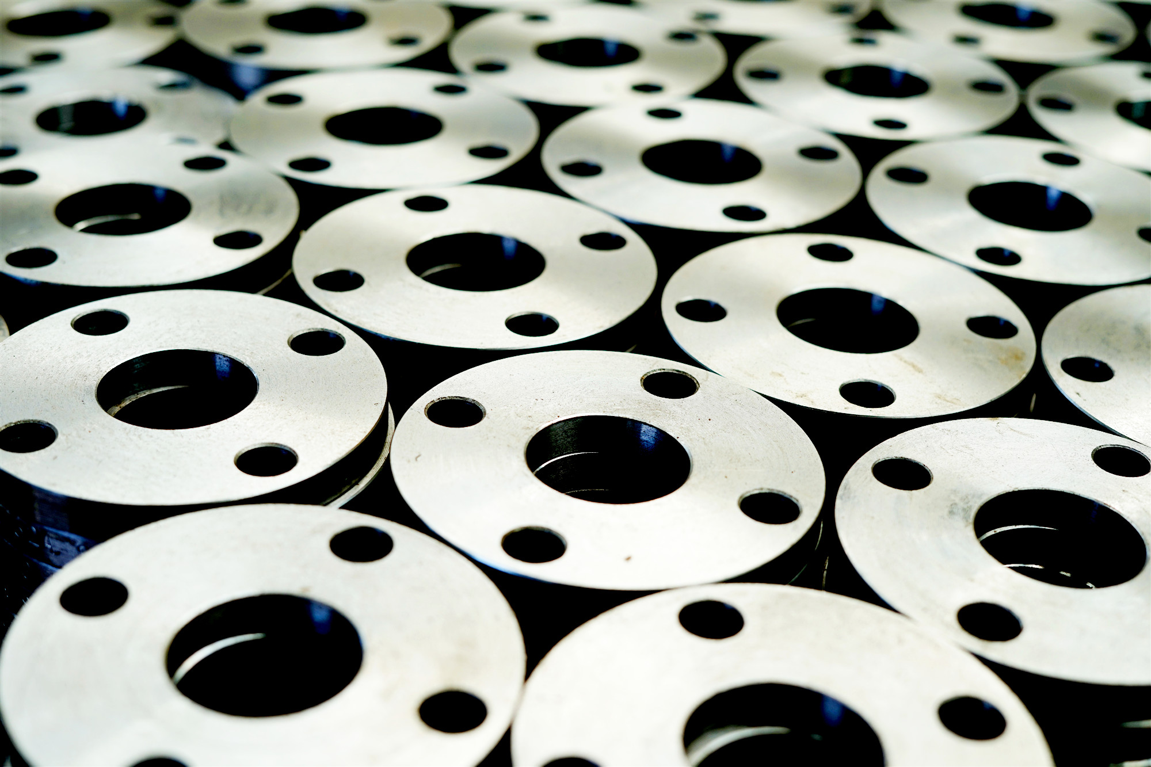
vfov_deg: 27.0
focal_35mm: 50
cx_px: 576
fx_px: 1598
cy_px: 384
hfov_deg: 39.6
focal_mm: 50
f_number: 4
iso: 125
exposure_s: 1/160
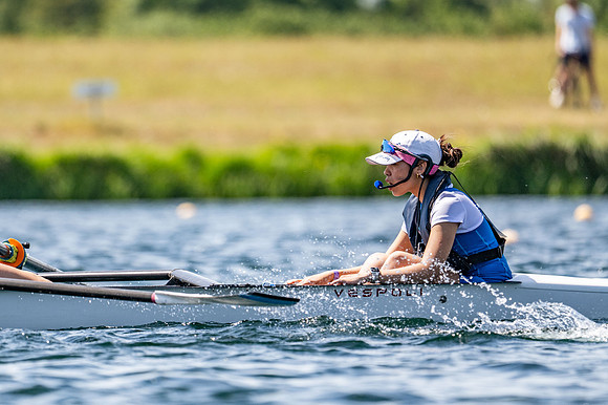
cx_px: 304
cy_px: 202
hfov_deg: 3.4
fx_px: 10127
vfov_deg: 2.3
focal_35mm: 600
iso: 250
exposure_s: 1/2500
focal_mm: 400
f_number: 4.5
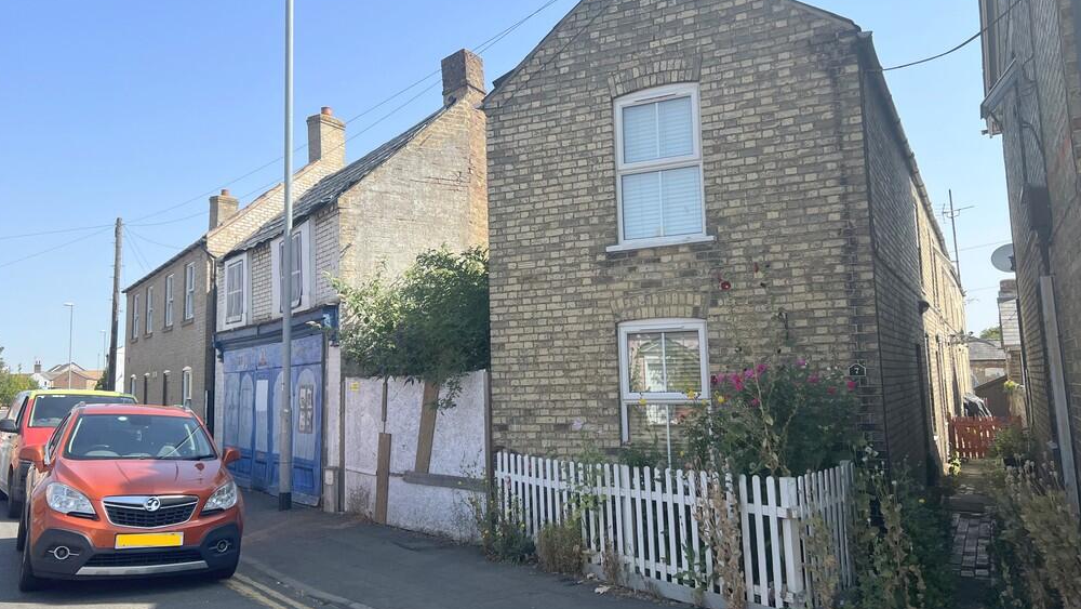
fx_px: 831
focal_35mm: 29
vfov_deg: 40.1
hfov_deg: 66.1
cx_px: 546
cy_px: 261
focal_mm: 5.7
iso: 50
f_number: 1.5
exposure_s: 1/3257
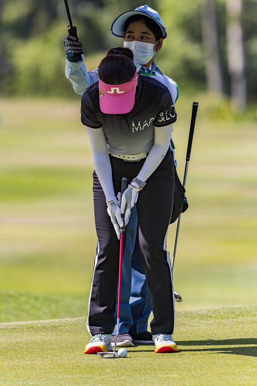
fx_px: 6960
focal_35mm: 650
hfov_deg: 2.1
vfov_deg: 3.2
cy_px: 193
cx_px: 128
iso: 720
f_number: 8
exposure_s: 1/2500
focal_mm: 650
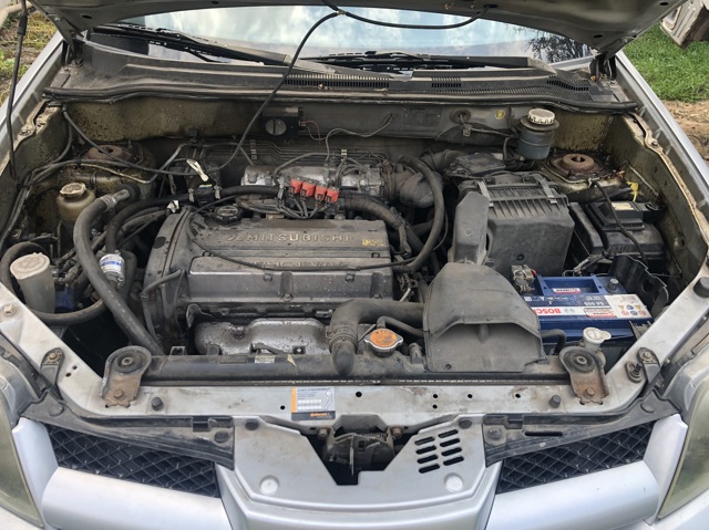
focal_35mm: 28
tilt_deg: -36.2
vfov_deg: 49.7
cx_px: 354
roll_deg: -4.1
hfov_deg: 63.5
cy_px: 265
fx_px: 573
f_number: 1.8
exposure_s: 1/182
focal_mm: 4
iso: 20
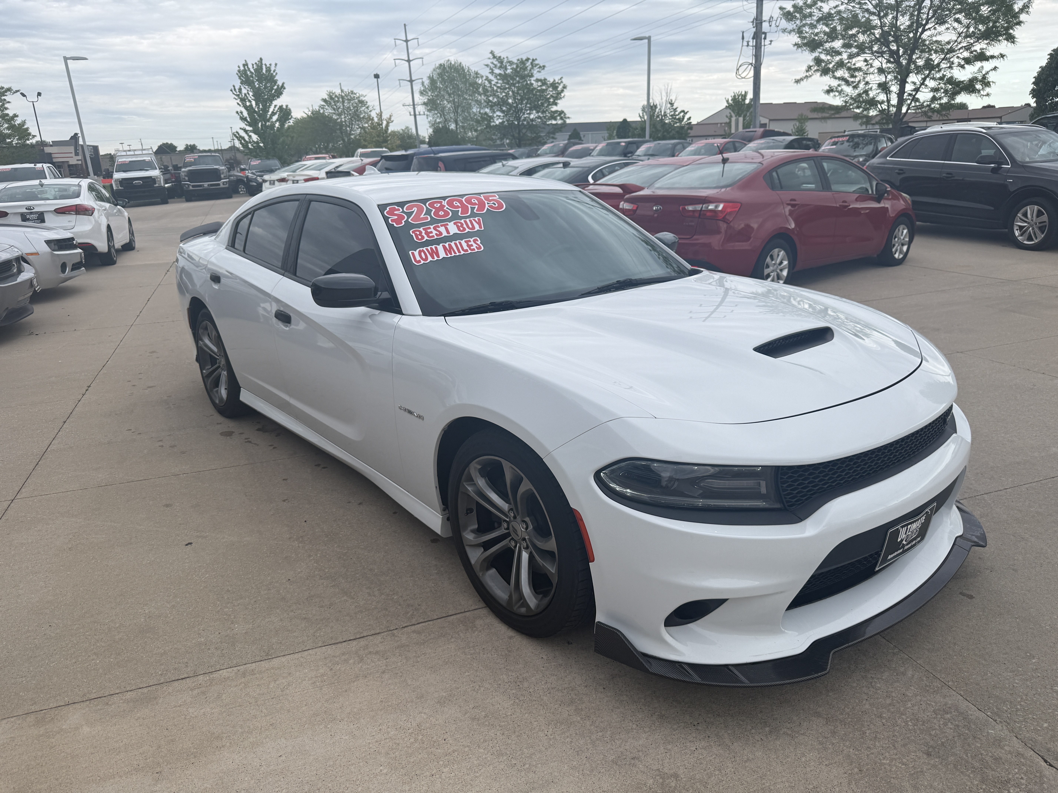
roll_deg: +2.7
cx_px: 529
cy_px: 396
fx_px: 734
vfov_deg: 56.8
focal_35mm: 24
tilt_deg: -17.6
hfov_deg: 71.6
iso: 80
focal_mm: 6.76
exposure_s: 1/1553
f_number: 1.78
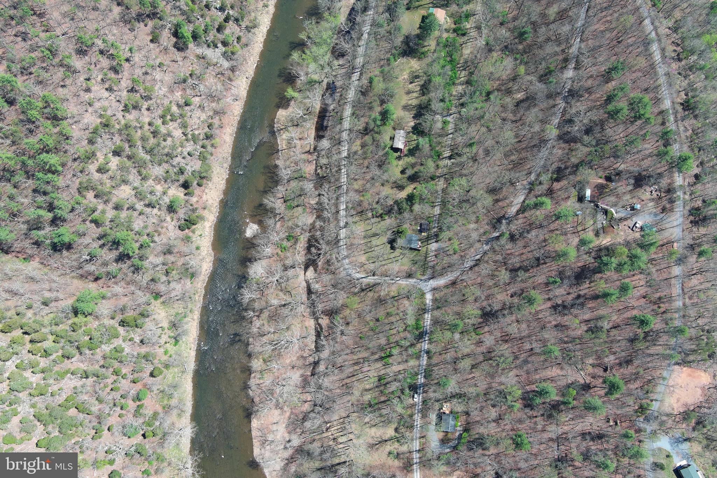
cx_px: 358
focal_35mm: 29
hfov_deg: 63.7
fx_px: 577
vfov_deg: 45.0
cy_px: 239
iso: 100
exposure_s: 1/561
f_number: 2.8
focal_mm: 10.57
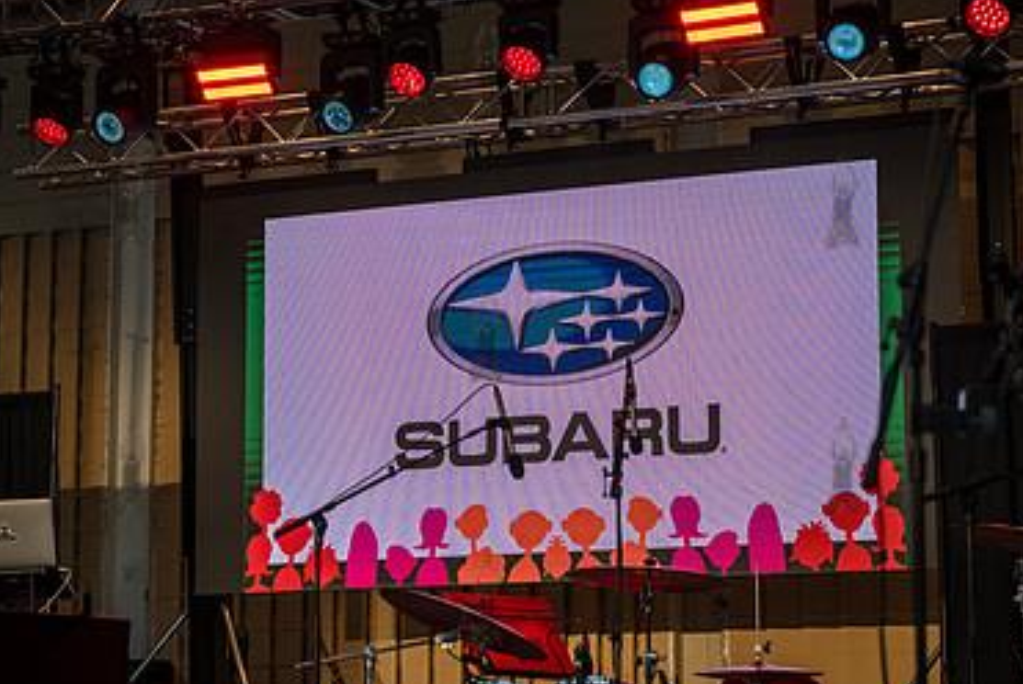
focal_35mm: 111
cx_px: 485
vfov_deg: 12.4
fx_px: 3157
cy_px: 332
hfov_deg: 18.4
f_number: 4.5
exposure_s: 1/2000
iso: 1000
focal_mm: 70
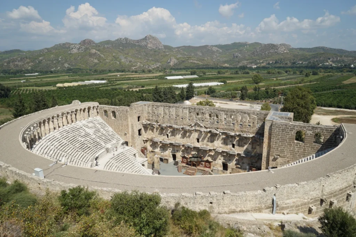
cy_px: 118
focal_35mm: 24
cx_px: 178
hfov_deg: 73.7
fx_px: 237
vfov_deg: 53.1
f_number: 9
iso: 160
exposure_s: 1/400
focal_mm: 24
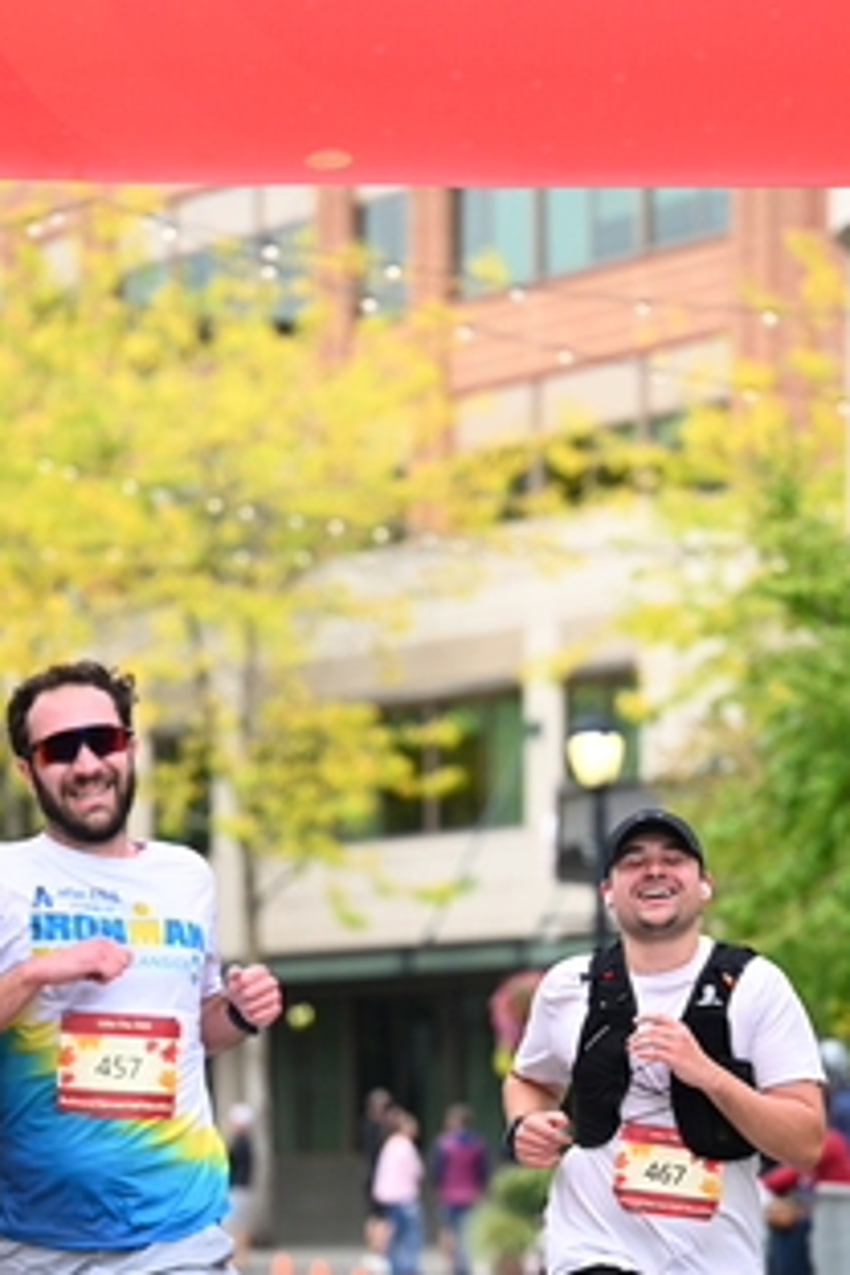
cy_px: 870
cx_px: 468
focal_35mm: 194
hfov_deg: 7.1
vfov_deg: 10.6
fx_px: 6870
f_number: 2.8
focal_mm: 110
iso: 1000
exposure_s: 1/2000
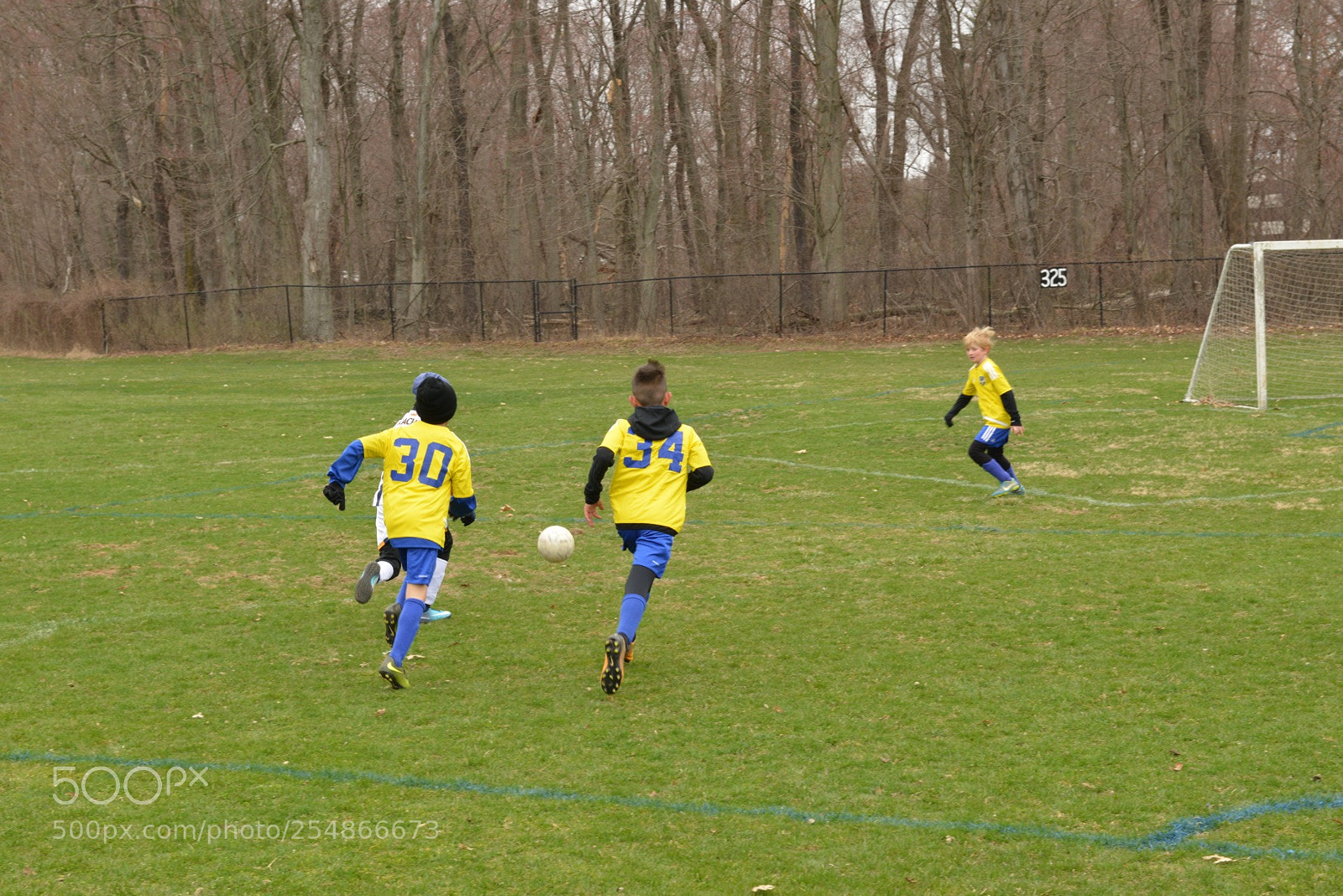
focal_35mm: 70
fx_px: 2611
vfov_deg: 19.5
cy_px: 448
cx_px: 672
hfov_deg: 28.8
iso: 1000
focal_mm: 70
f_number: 14
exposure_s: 1/250
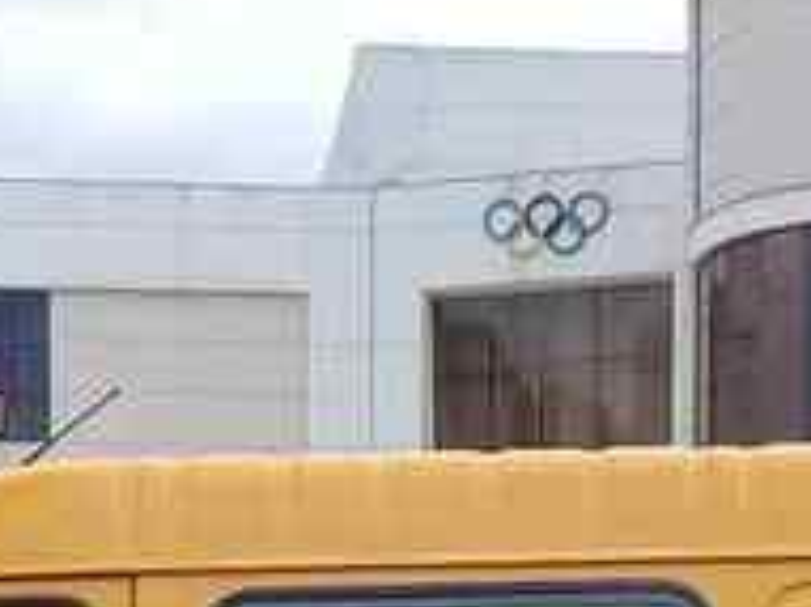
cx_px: 420
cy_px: 847
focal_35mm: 107
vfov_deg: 13.2
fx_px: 2505
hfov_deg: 18.4
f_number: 2.2
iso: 50
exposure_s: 1/858
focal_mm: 3.3
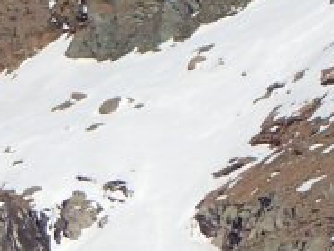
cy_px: 367
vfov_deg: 6.4
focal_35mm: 231
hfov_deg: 7.5
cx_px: -654
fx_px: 2230
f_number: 9
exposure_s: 1/250
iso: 100
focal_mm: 5.87
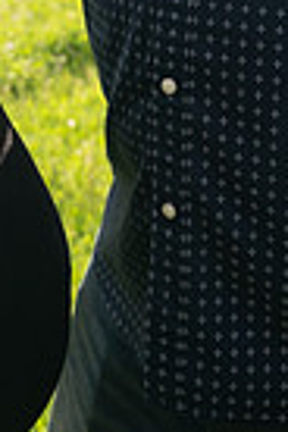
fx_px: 1368
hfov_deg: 11.9
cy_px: -244
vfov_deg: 16.2
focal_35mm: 114
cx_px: -19
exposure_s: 1/125
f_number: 6.3
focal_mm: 35
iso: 100
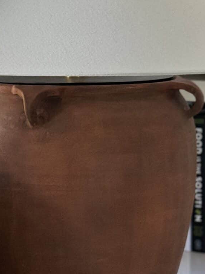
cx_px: -24
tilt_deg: -6.5
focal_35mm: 162
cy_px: 132
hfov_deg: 9.1
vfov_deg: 12.2
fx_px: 1280
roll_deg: +0.0
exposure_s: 1/60
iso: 80
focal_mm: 6.76
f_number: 1.78
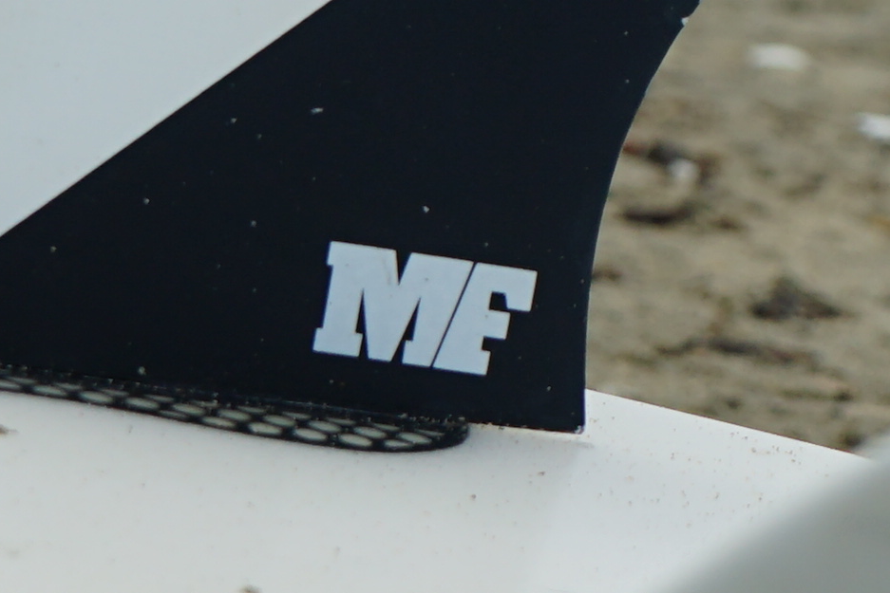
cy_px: -167
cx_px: 1331
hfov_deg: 7.5
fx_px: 6651
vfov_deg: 5.1
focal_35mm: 269
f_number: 8
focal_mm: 42
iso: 100
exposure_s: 1/80
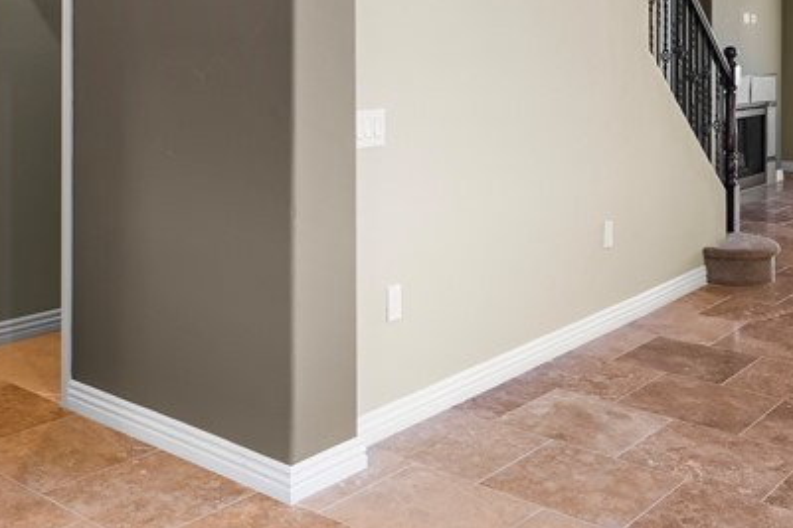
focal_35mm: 46
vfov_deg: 28.0
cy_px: 41
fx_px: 1013
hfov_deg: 42.6
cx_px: 332
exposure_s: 1
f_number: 8
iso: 320
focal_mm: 17
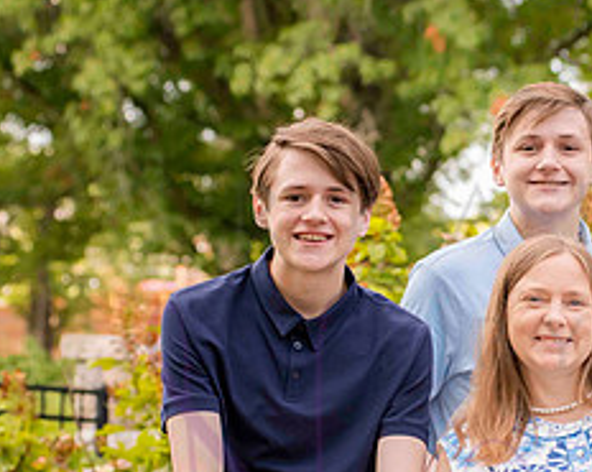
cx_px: 577
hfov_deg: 10.2
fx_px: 3290
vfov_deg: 8.2
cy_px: 338
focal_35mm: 188
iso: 400
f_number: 5.6
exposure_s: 1/320
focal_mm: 80
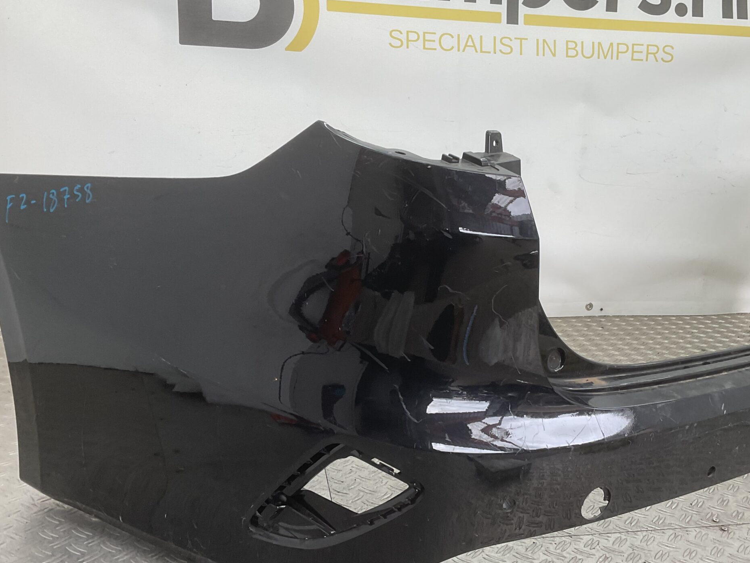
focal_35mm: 40
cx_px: 459
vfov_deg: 36.0
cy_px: 285
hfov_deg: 46.5
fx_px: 867
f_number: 1.8
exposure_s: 1/120
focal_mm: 3
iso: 25
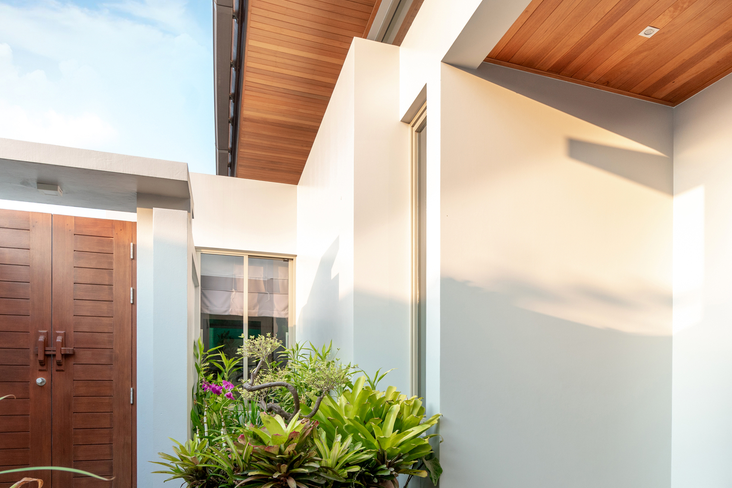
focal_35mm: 26
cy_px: 376
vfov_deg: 47.4
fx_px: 529
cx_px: 425
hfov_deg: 68.9
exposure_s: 1/80
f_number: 6.3
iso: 250
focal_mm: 16
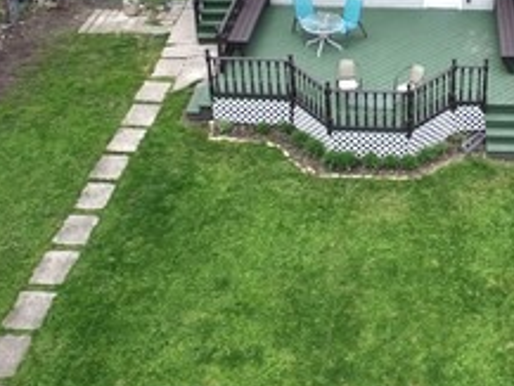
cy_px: 0
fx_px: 877
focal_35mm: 59
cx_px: 448
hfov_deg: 31.4
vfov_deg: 23.8
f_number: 2.8
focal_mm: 3.61
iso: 100
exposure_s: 1/488
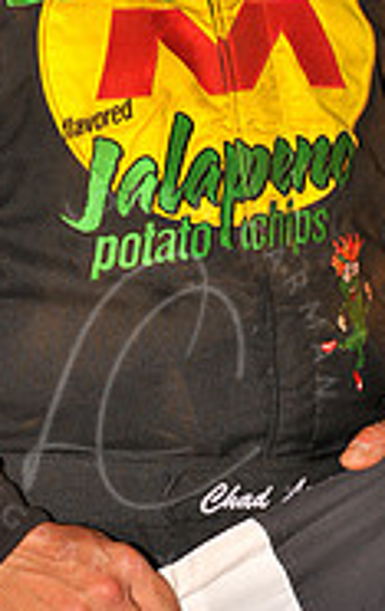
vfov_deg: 6.3
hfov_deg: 4.0
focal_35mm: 332
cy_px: -30
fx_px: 5548
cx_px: 138
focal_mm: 135
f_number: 8
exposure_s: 1/320
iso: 500
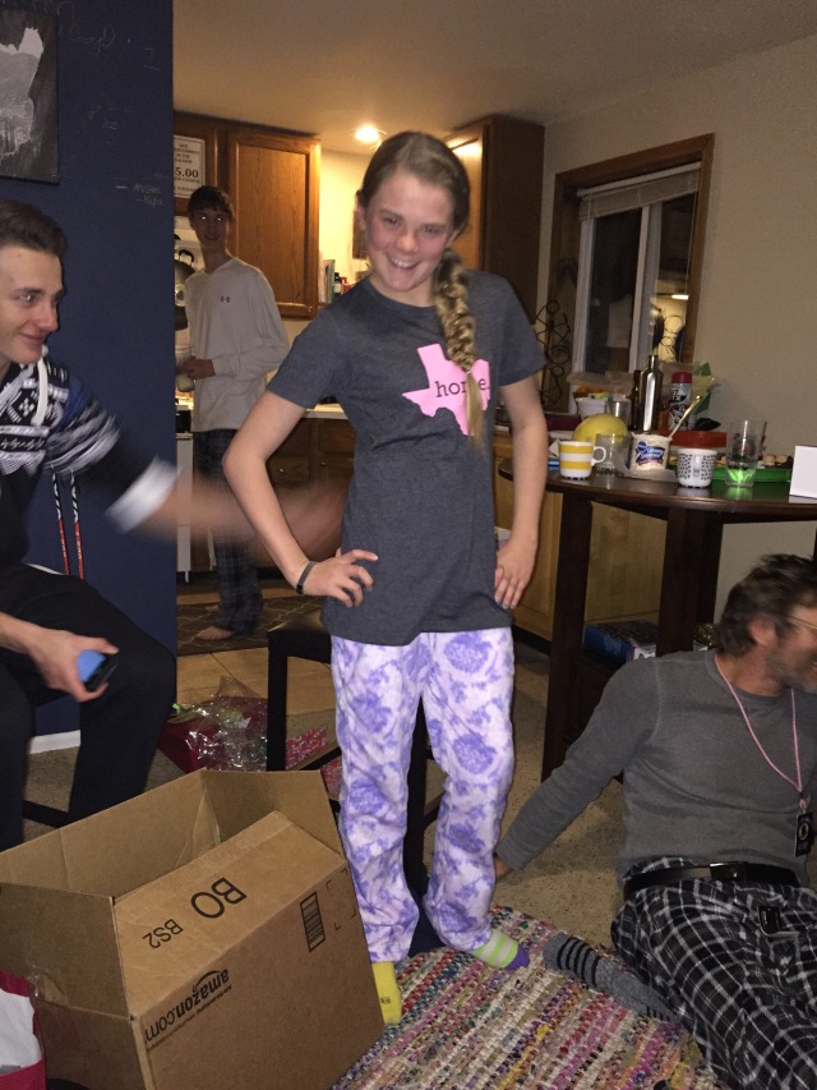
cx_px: 408
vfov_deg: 61.7
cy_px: 545
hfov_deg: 48.2
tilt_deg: -9.4
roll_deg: -3.1
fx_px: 912
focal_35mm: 29
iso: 320
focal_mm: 4.15
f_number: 2.2
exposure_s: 1/16
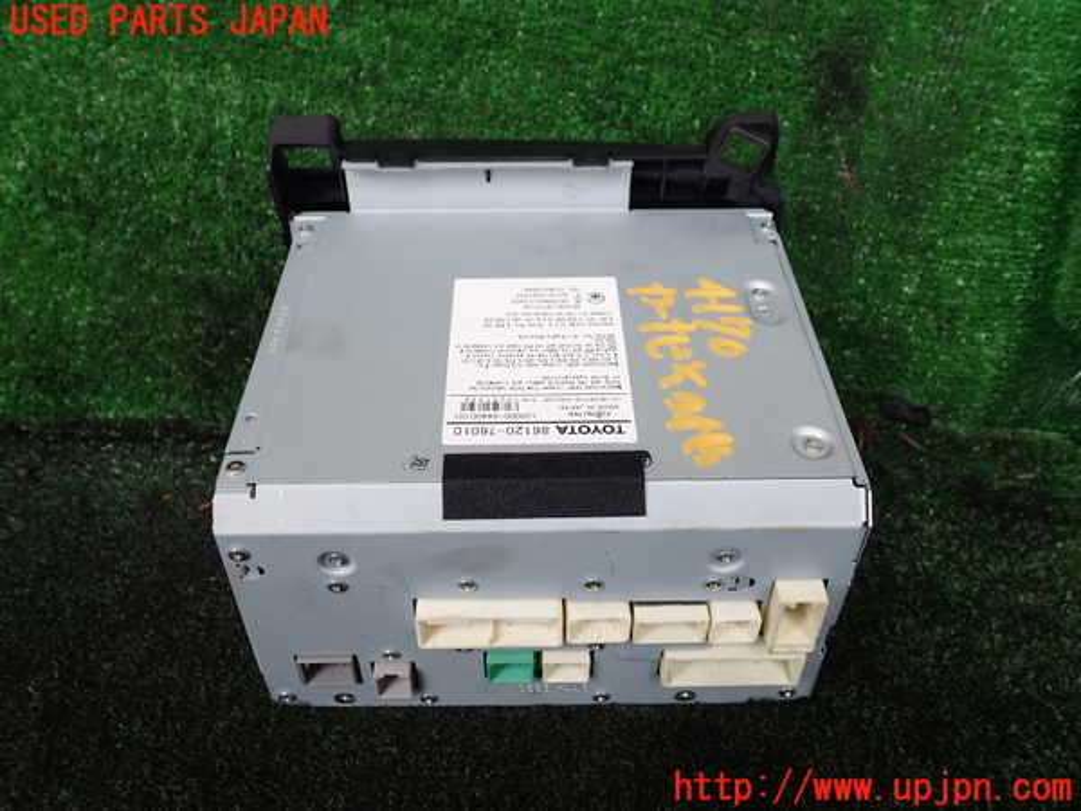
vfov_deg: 46.8
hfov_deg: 60.0
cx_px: 540
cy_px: 406
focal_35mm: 30
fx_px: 937
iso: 100
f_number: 3.2
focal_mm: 5.4
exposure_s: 1/80
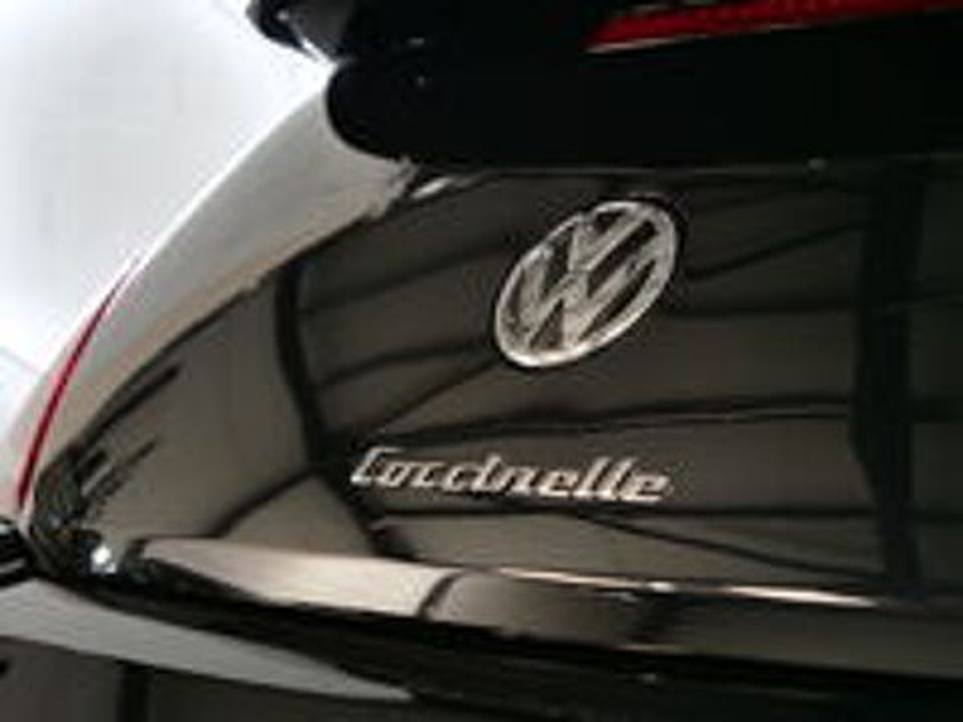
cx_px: 482
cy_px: 361
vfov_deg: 16.8
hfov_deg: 22.3
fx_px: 2448
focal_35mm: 88
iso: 1000
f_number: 3.9
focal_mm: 44
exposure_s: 1/100
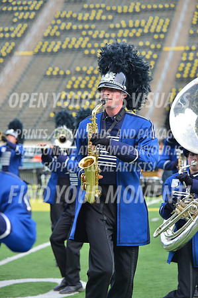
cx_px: 99
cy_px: 149
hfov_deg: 9.8
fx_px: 1158
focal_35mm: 140
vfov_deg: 14.7
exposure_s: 1/640
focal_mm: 140
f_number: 5.6
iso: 200
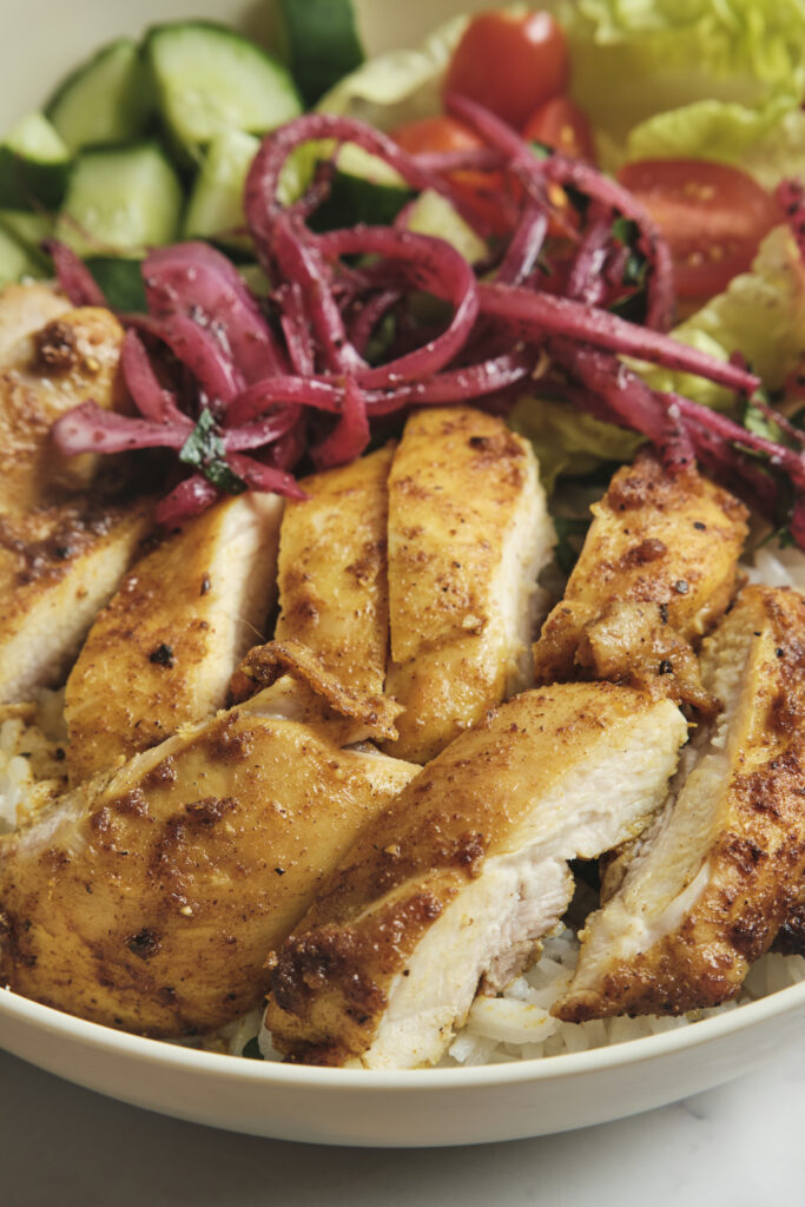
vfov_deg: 19.5
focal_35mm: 105
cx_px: 402
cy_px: 604
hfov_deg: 13.0
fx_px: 3520
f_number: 8
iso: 200
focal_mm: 70
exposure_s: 1/250
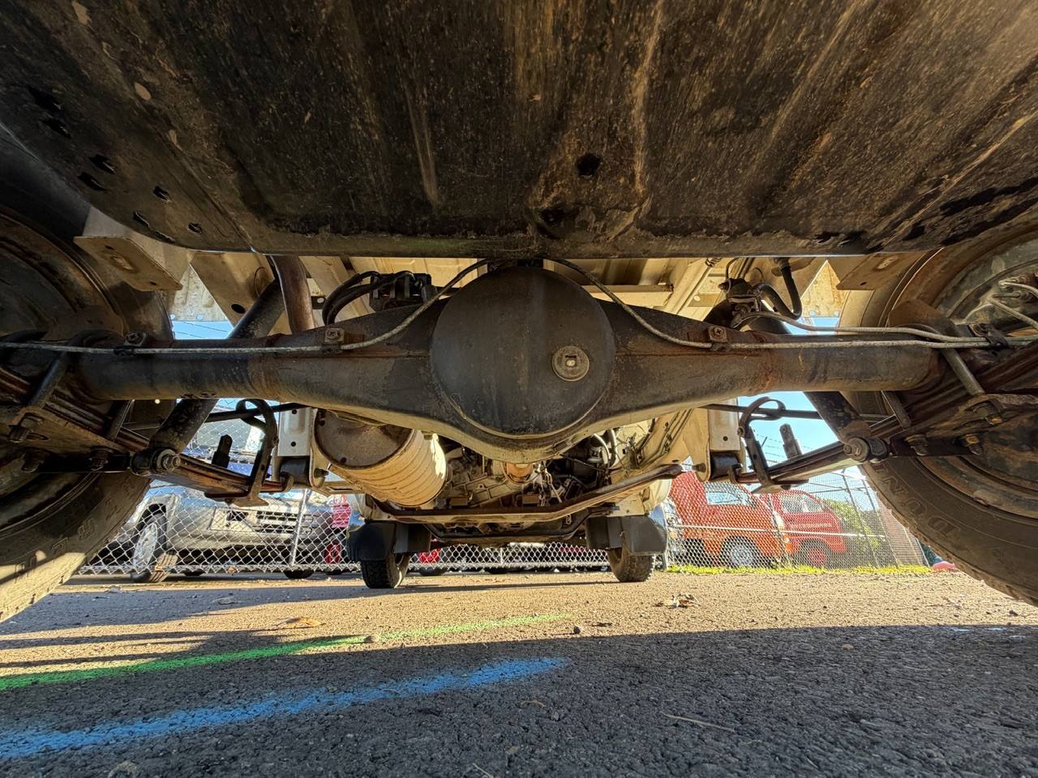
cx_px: 519
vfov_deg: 85.7
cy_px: 389
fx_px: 420
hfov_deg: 102.1
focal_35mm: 14
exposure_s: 1/121
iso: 100
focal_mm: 2.22
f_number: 2.2
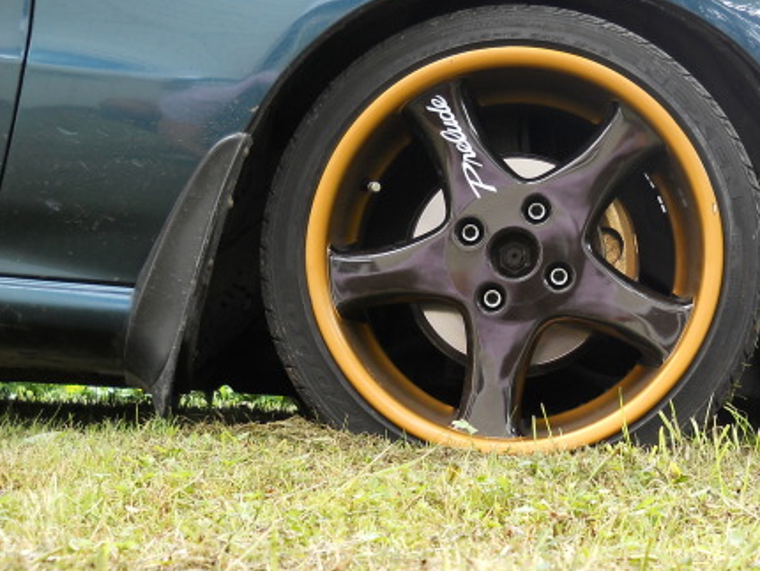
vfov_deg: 24.0
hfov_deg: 31.4
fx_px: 1340
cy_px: 375
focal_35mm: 61
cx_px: 518
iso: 100
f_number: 3.1
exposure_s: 1/30
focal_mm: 6.72
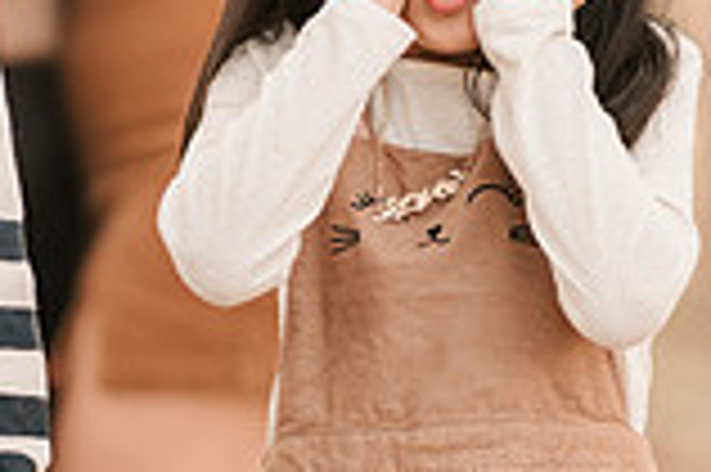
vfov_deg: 4.3
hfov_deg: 6.4
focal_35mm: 322
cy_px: 57
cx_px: 130
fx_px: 6353
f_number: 1.8
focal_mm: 85
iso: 200
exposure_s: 1/800
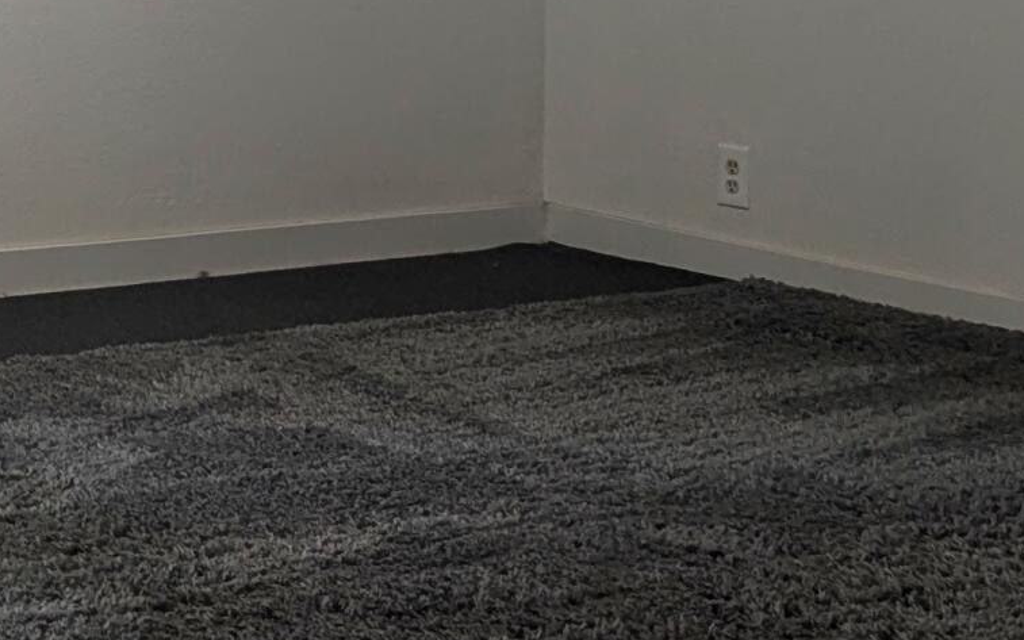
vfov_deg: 12.6
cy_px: -158
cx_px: -230
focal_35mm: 101
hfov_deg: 19.3
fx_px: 2818
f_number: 1.85
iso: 32
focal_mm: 6.81
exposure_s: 1/140
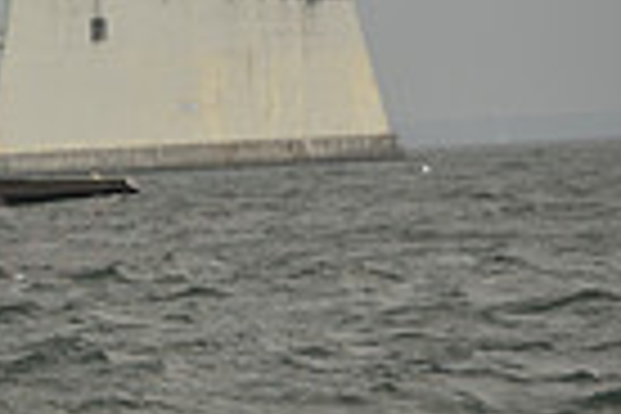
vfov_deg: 1.8
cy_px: 110
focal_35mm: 759
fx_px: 13092
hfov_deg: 2.7
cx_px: -621
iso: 250
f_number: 7.1
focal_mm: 180
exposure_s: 1/640
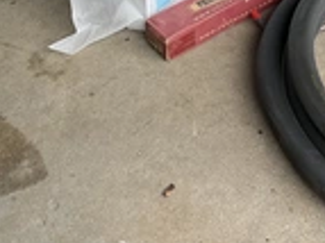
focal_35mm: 81
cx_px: 266
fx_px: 760
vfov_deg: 17.3
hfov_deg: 23.7
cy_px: -55
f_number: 1.8
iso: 20
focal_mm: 3
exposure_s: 1/223
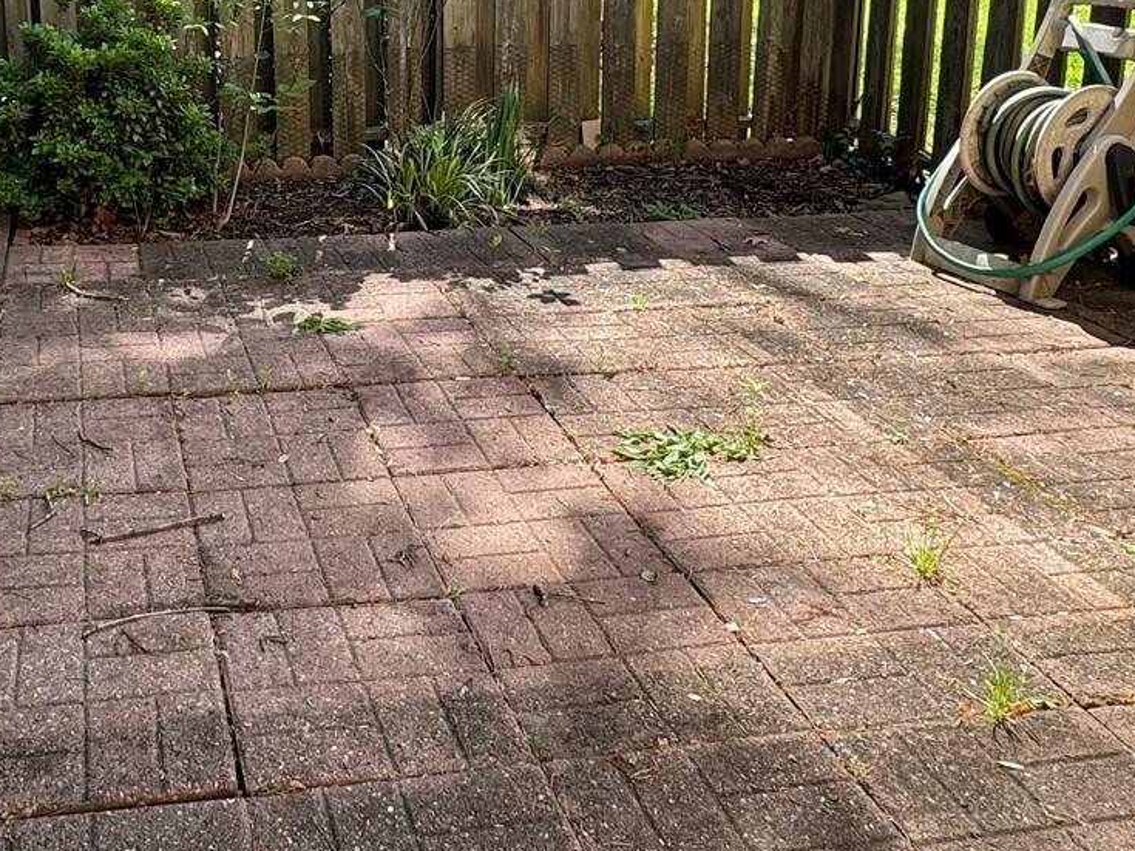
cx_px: 253
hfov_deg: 45.8
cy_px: 117
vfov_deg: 35.1
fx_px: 1279
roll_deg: +0.3
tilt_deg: -13.2
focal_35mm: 39
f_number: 2.2
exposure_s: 1/154
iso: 40
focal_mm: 2.22
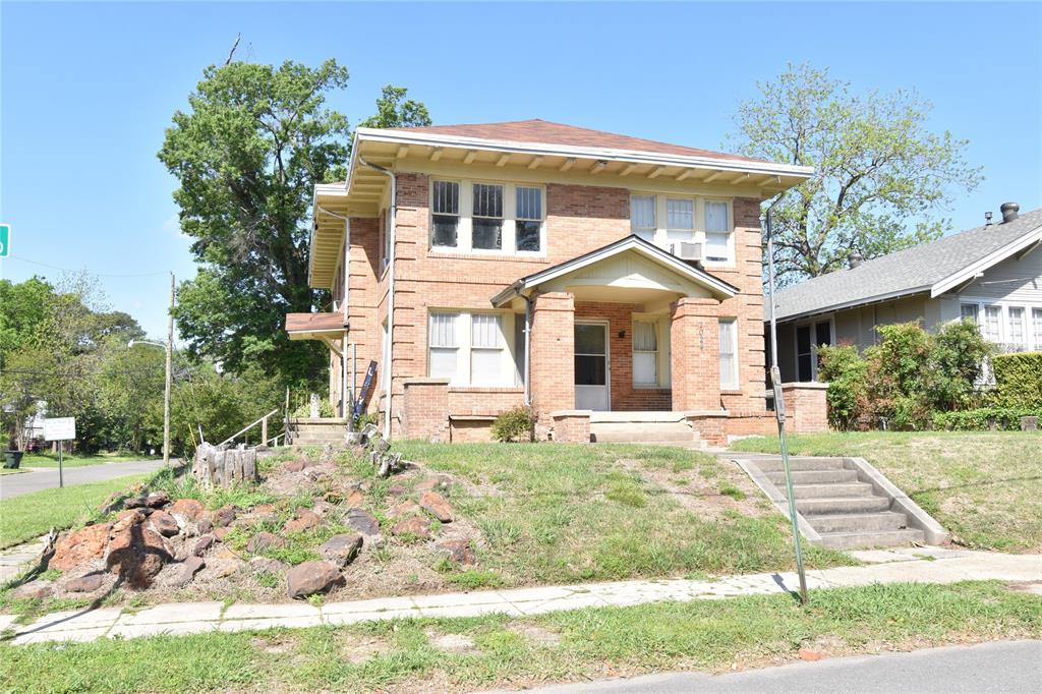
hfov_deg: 61.9
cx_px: 521
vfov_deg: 43.6
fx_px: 868
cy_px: 347
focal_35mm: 30
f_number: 13
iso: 320
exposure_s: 1/160
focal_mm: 20
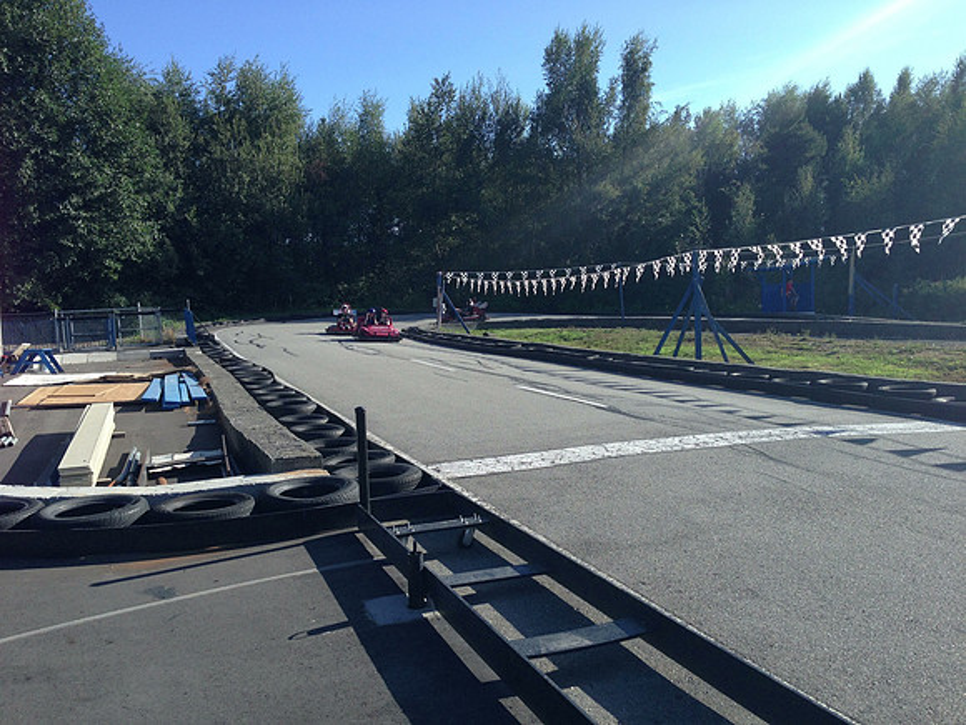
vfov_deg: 42.9
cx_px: 483
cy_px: 362
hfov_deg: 55.4
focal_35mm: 33
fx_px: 921
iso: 50
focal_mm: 4.13
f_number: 2.4
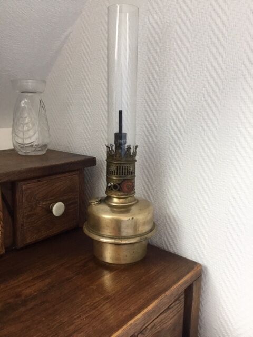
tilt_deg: -13.3
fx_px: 302
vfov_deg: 58.4
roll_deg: +0.1
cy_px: 168
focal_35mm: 31
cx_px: 126
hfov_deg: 45.4
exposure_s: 1/33
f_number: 2.4
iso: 64
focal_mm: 3.3
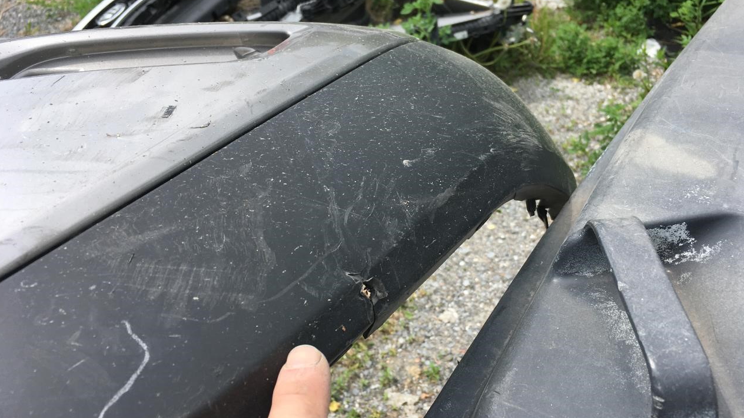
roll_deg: +7.2
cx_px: 371
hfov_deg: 61.0
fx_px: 631
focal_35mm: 32
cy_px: 198
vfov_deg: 36.7
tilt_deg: -41.2
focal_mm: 4.15
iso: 25
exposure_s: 1/827
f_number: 2.2
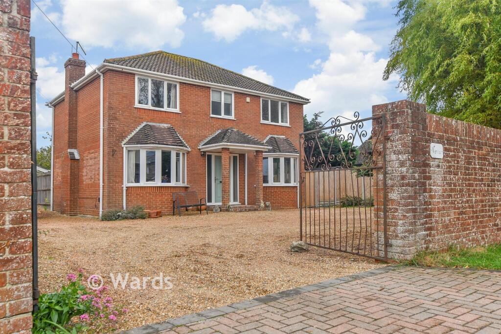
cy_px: 167
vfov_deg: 43.6
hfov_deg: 61.9
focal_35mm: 30
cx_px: 250
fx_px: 418
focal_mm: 20
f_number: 8
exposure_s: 1/320
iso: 160
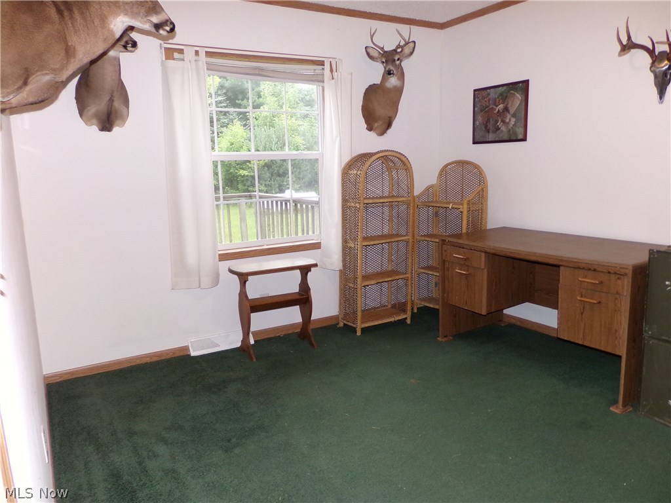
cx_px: 336
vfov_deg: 53.1
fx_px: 504
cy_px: 252
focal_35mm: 26
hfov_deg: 67.3
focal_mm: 4.7
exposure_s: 1/34
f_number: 3.2
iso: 200
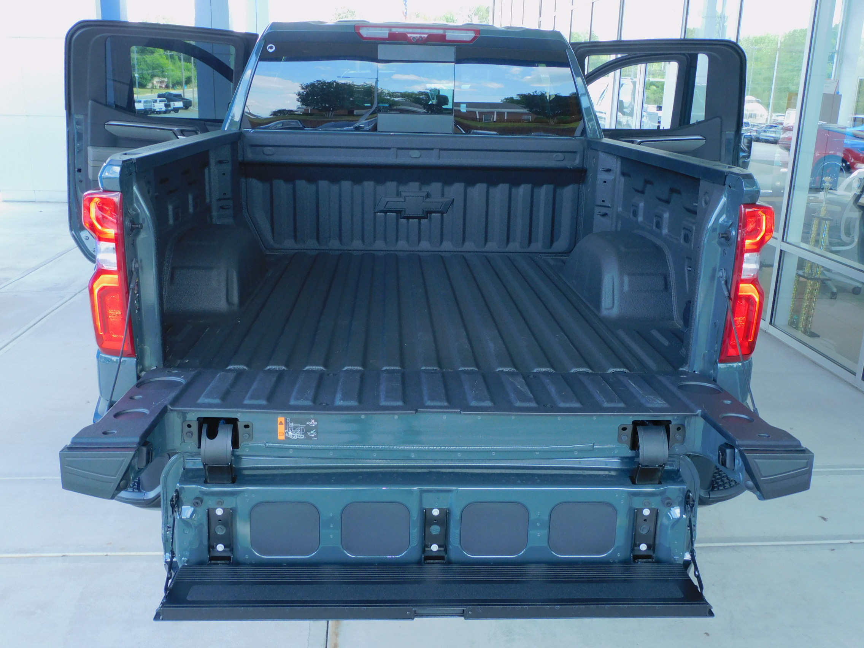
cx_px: 432
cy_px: 324
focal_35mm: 33
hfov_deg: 55.4
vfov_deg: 42.9
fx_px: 824
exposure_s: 1/60
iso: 125
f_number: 3.6
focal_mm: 5.9
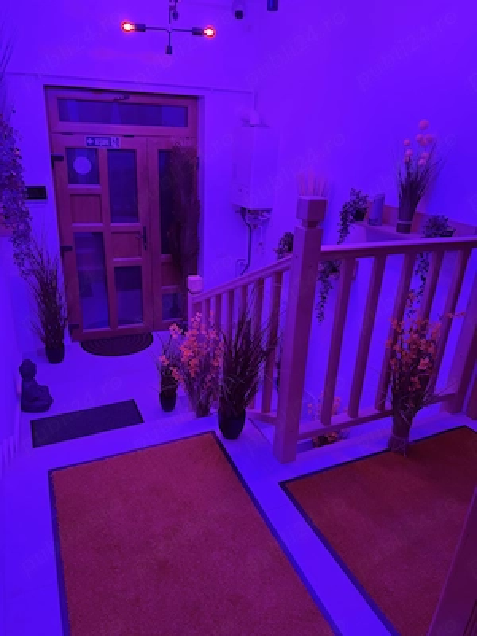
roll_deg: -2.6
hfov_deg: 56.8
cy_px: 318
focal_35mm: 24
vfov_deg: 71.6
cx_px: 238
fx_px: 441
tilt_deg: -22.9
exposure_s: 1/50
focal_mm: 6.76
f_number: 1.78
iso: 800
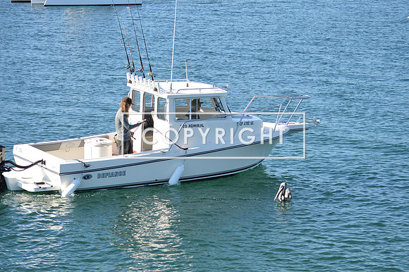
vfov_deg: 10.7
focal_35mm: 128
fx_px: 1448
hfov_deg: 16.1
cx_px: 204
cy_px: 136
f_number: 7.1
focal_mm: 85
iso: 100
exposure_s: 1/200
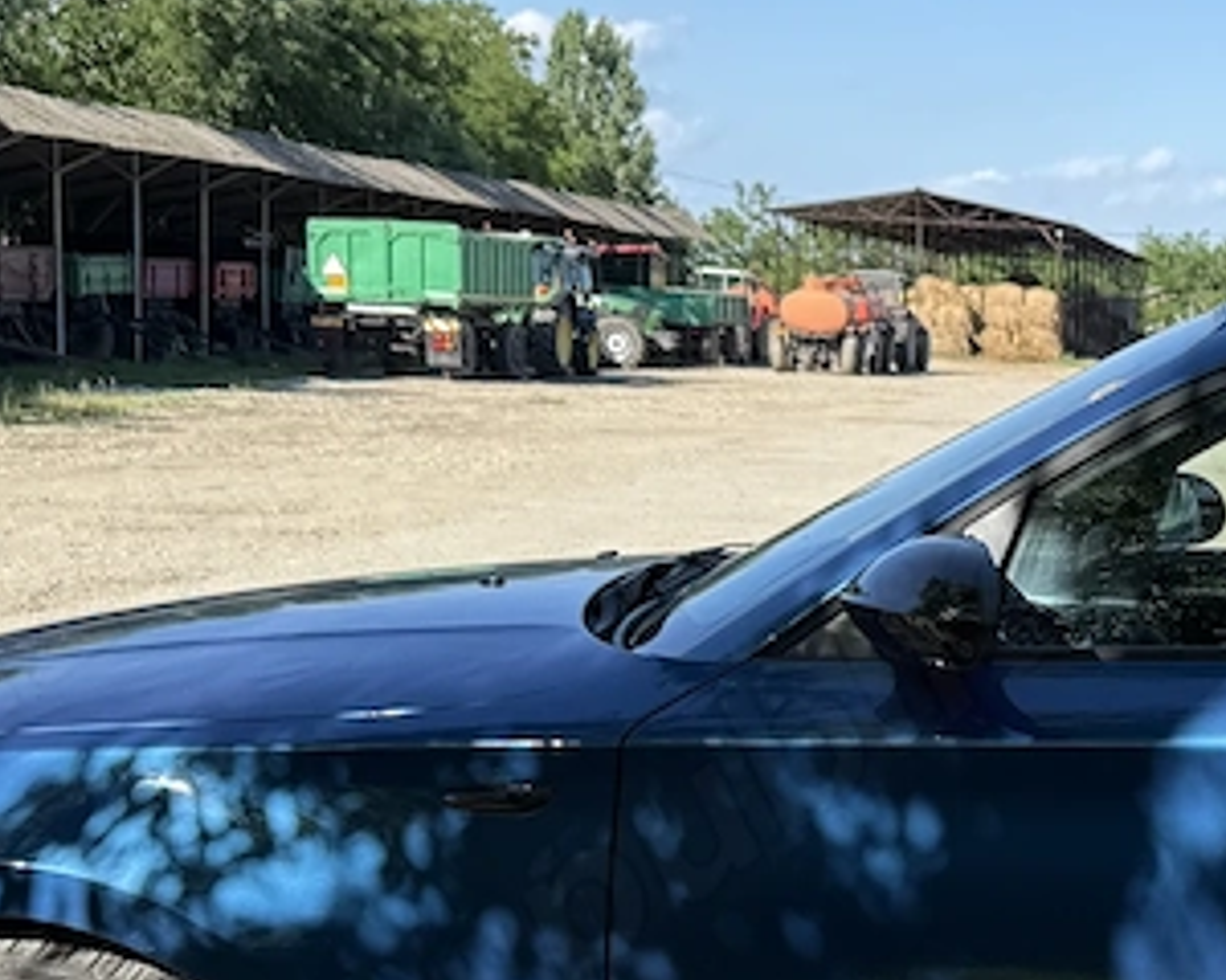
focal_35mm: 78
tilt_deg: -6.7
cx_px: 1430
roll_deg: -2.0
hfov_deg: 22.7
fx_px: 2830
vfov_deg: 19.5
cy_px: 723
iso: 80
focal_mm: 6.76
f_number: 1.78
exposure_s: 1/1855
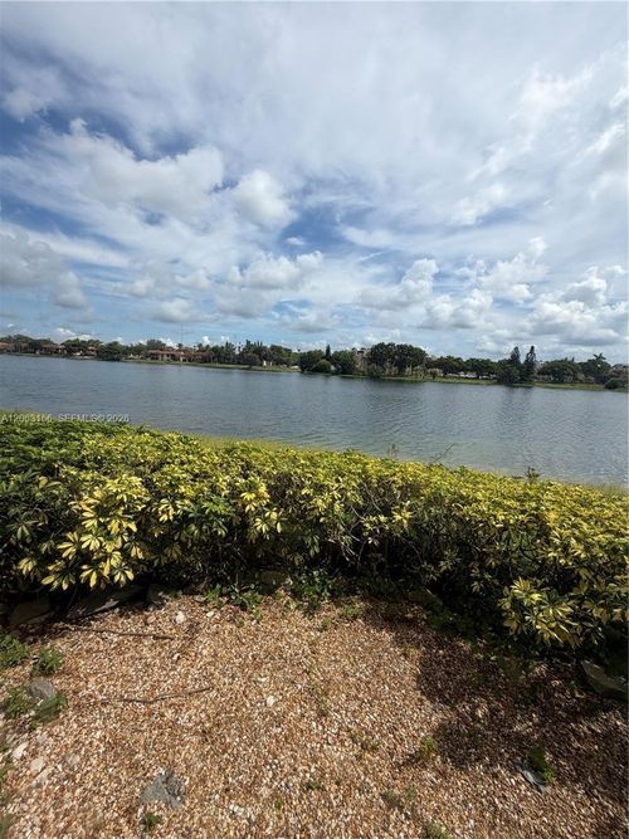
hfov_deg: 85.7
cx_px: 314
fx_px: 339
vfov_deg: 102.1
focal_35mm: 14
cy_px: 420
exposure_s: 1/1312
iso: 20
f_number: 2.2
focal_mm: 2.22
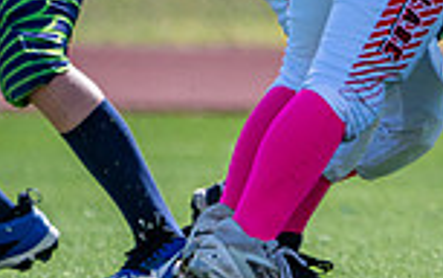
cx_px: 784
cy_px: -182
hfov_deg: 1.2
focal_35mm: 1702
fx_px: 20571
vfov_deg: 0.8
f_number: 5.6
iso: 640
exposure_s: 1/2500
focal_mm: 400
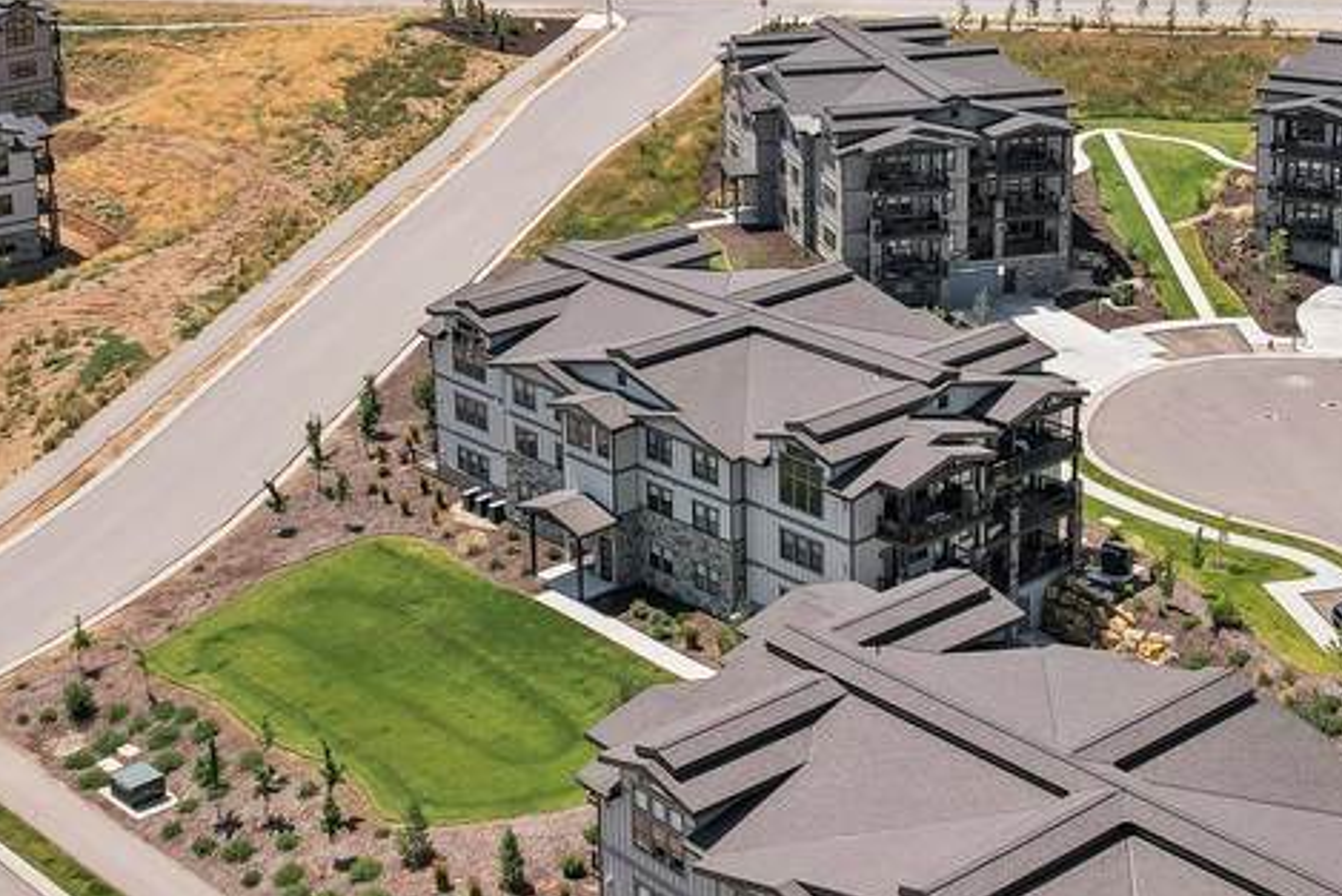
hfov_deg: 33.2
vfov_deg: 22.2
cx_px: 858
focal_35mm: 60
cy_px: 107
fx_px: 2237
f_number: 2.8
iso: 130
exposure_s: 1/100
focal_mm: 8.4
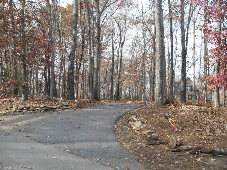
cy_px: 85
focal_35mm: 34
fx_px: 223
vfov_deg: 41.8
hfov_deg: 54.0
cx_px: 114
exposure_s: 1/60
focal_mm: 6.3
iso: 80
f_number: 7
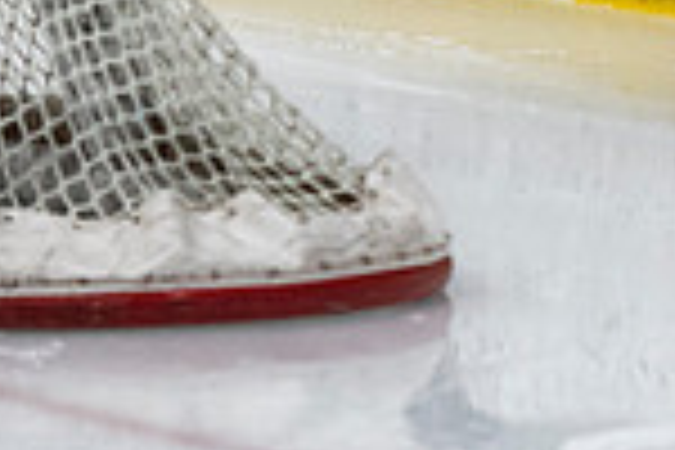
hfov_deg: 3.5
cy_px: -200
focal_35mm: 591
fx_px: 11080
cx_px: 765
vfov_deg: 2.3
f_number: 3.2
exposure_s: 1/640
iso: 2000
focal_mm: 122
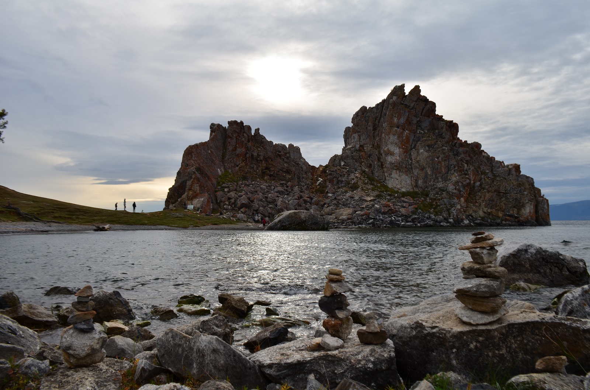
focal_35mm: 27
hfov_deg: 67.5
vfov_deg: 47.7
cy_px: 195
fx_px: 441
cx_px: 295
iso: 100
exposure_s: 1/125
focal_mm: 18
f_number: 11
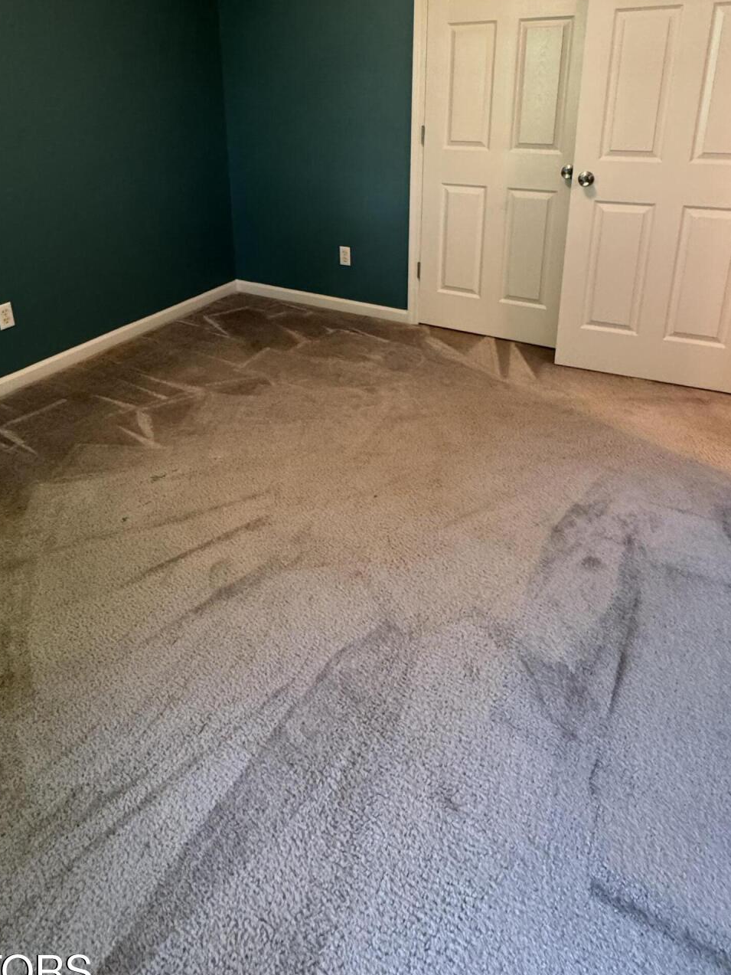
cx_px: 342
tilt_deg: -15.9
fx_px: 619
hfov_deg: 61.0
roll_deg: +0.4
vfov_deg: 72.4
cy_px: 276
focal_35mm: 22
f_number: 2.2
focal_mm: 2.22
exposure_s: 1/60
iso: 640
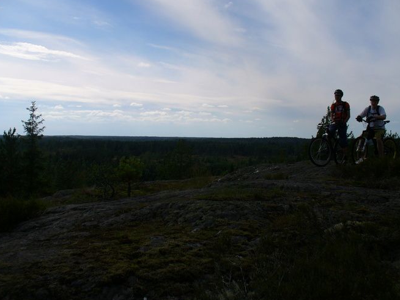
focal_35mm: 41
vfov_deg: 35.1
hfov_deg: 45.8
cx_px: 195
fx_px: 474
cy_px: 142
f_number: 5.6
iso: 64
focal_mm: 6.1
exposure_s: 1/640
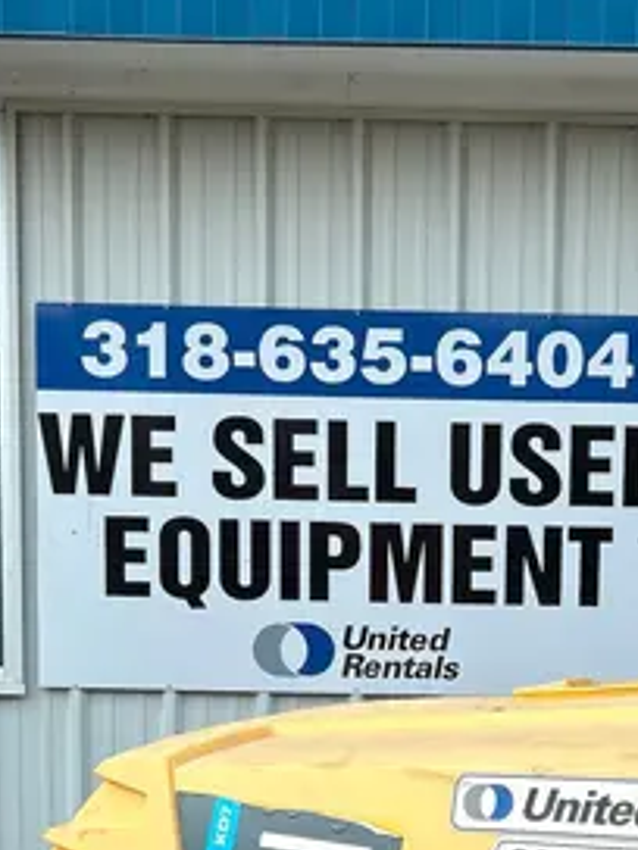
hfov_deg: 20.8
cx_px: 497
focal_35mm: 70
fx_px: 1720
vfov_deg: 26.5
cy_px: 817
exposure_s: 1/1934
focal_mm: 5.7
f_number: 1.5
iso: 50
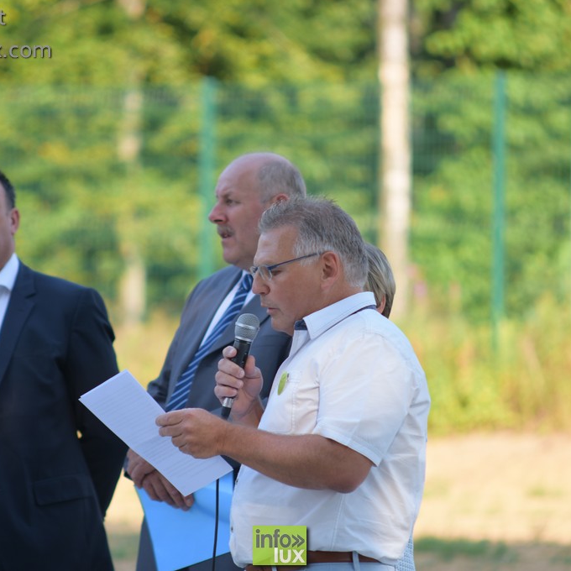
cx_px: 280
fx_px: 5375
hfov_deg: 6.1
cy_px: 285
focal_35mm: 288
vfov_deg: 6.1
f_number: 2.8
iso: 100
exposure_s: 1/320
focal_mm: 150
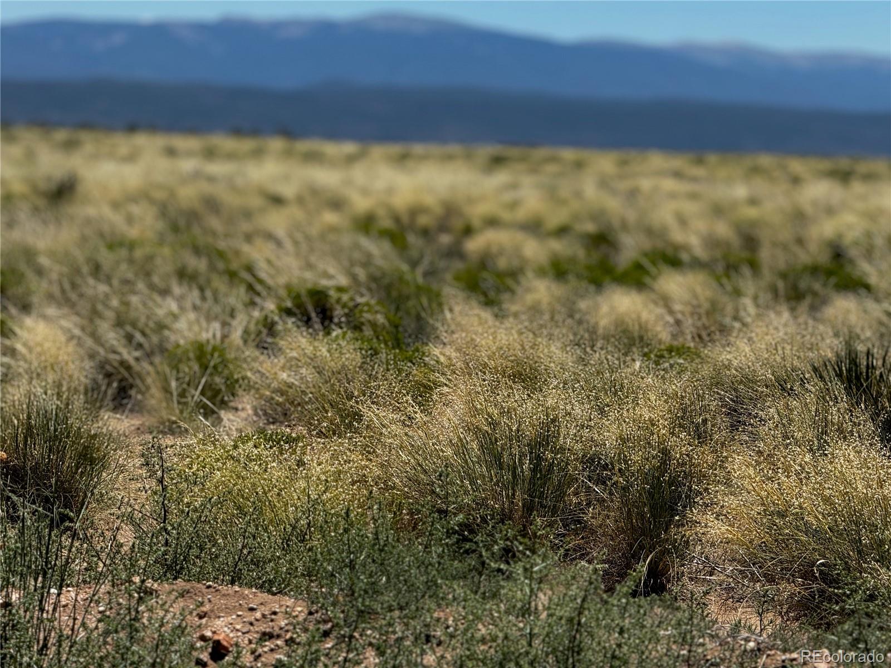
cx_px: 446
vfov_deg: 12.3
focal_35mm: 120
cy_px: 334
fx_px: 3089
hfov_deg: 16.4
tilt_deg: -3.2
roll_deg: -2.4
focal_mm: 15.66
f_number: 2.8
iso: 50
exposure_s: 1/1650
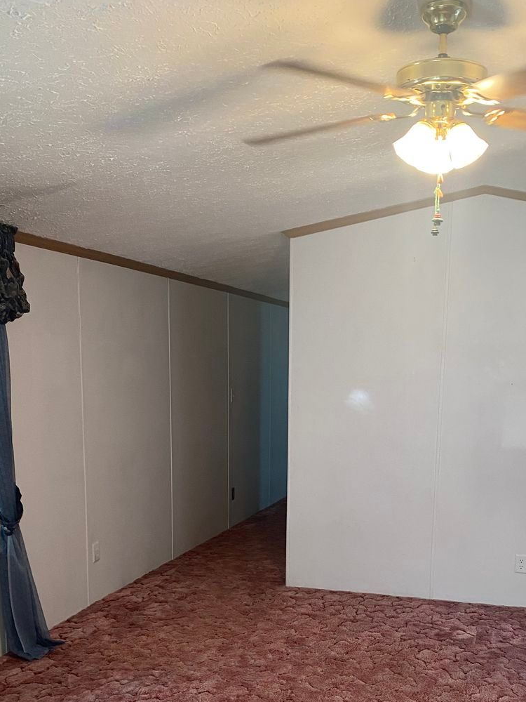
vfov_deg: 46.6
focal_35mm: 39
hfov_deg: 36.6
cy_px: 502
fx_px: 790
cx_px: 337
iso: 160
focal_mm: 4.25
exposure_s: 1/60
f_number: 1.8
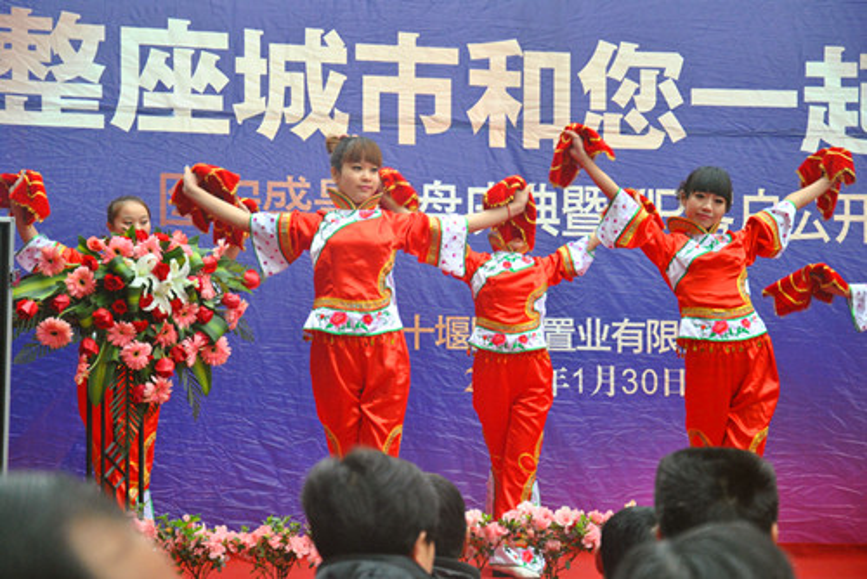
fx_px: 2386
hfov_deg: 20.6
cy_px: 290
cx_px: 434
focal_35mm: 99
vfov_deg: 13.8
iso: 800
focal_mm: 66
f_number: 5.3
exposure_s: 1/100
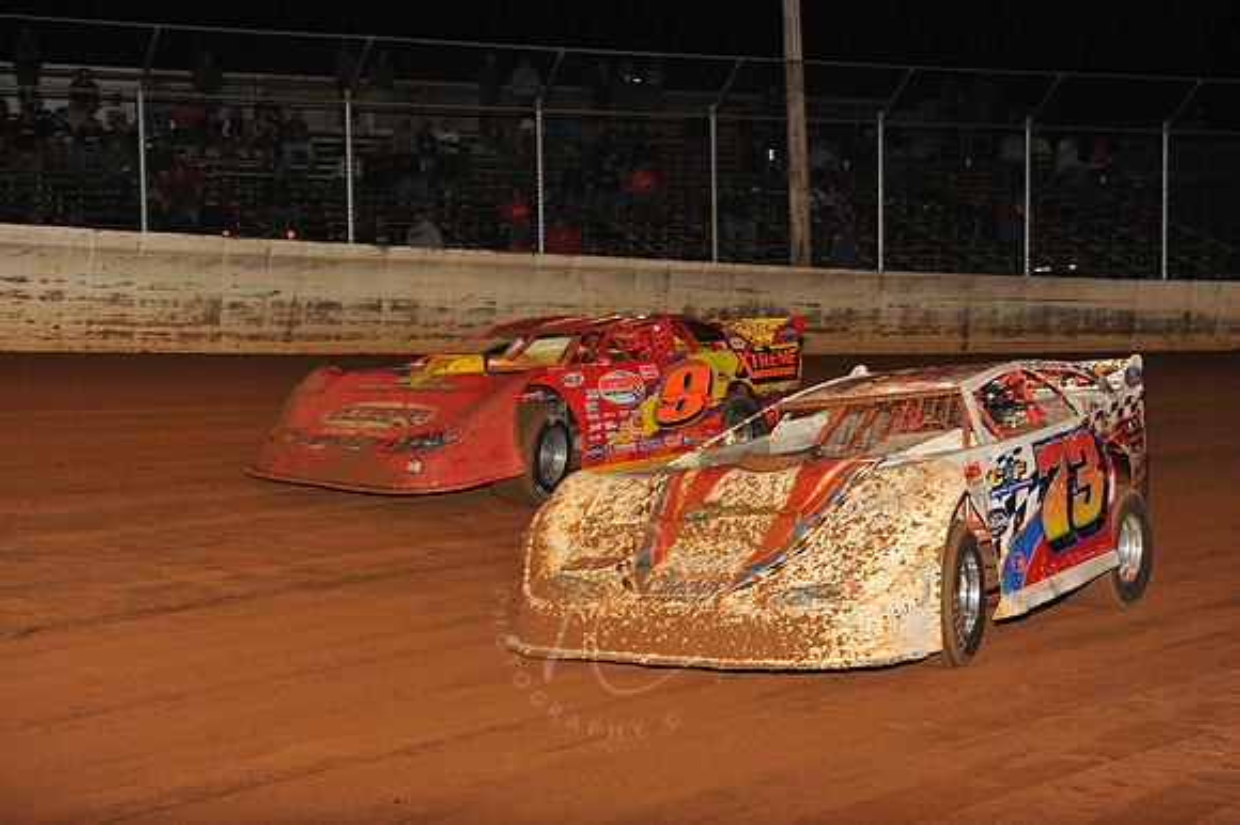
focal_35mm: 70
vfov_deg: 19.4
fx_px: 2410
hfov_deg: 28.9
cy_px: 412
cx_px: 620
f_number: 7.1
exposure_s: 1/320
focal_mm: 70
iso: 640
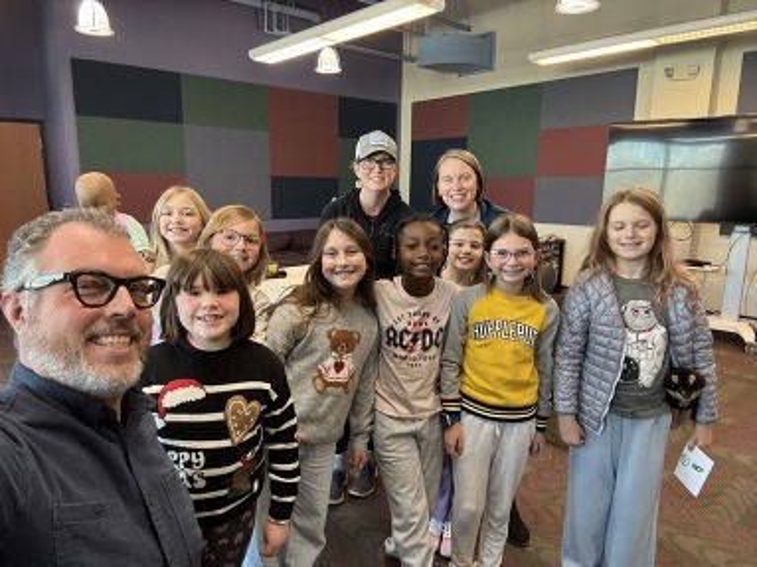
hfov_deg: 73.9
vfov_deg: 58.9
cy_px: 284
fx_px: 503
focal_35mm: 23
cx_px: 378
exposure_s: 1/60
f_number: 1.9
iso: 200
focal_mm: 2.69
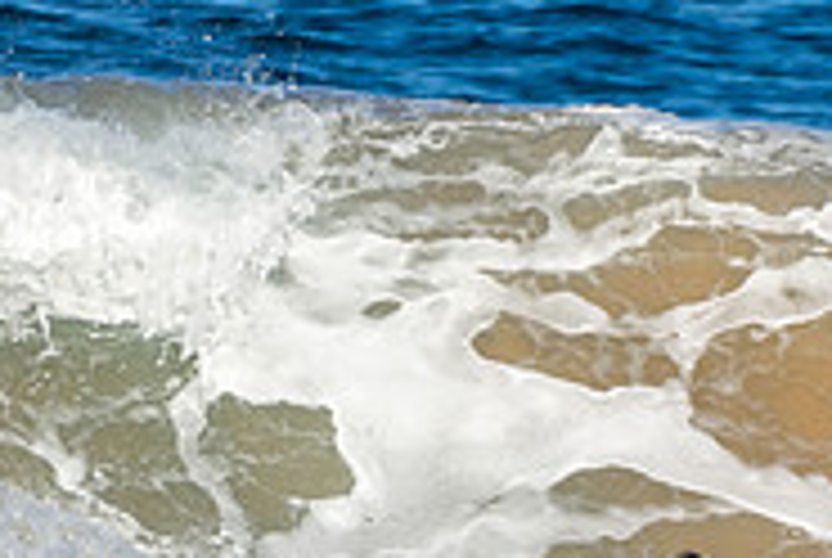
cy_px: 713
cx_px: 868
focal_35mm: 2347
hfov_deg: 0.9
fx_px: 54328
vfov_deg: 0.6
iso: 160
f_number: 5.6
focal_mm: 500
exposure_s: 1/1000
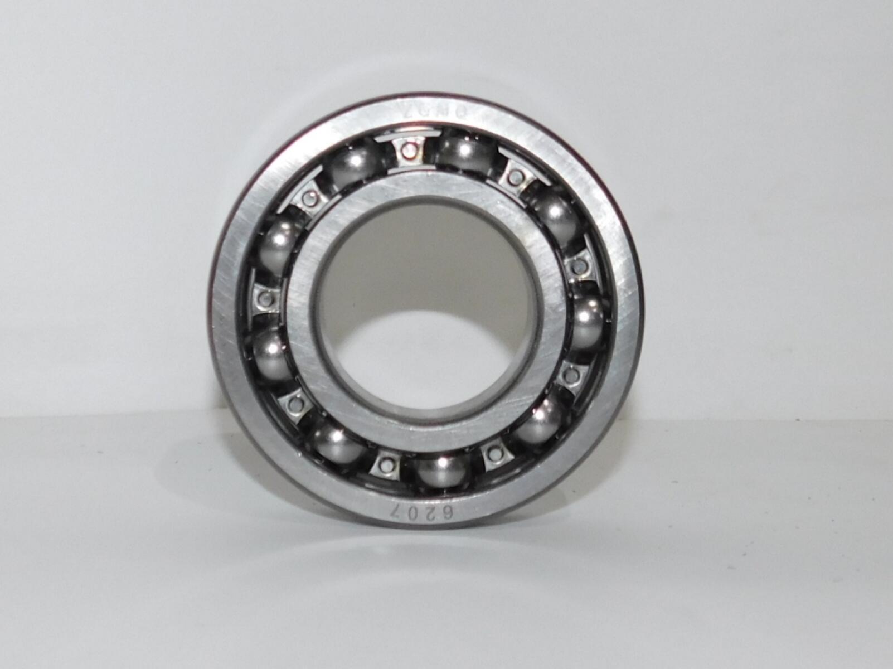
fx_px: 593
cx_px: 446
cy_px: 334
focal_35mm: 23
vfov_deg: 58.8
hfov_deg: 73.9
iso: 160
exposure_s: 1/30
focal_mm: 4
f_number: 3
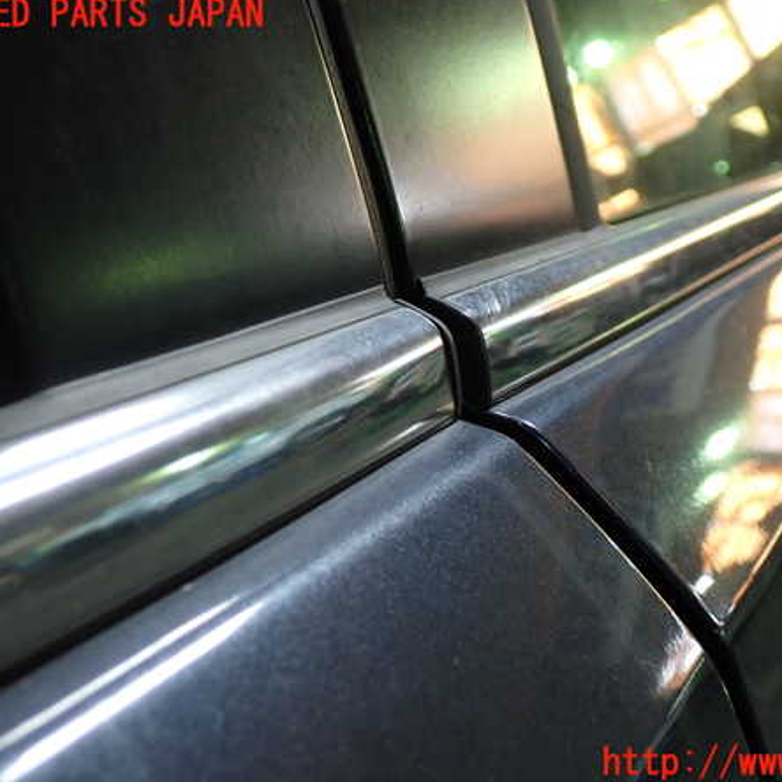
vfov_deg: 39.2
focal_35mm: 43
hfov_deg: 39.0
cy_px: 389
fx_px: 1099
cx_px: 472
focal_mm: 6.37
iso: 200
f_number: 2.5
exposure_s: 1/40
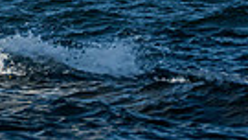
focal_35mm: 1468
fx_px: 9655
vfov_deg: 0.8
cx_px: -355
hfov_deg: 1.5
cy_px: -118
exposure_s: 1/2000
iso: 400
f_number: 8
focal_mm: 240
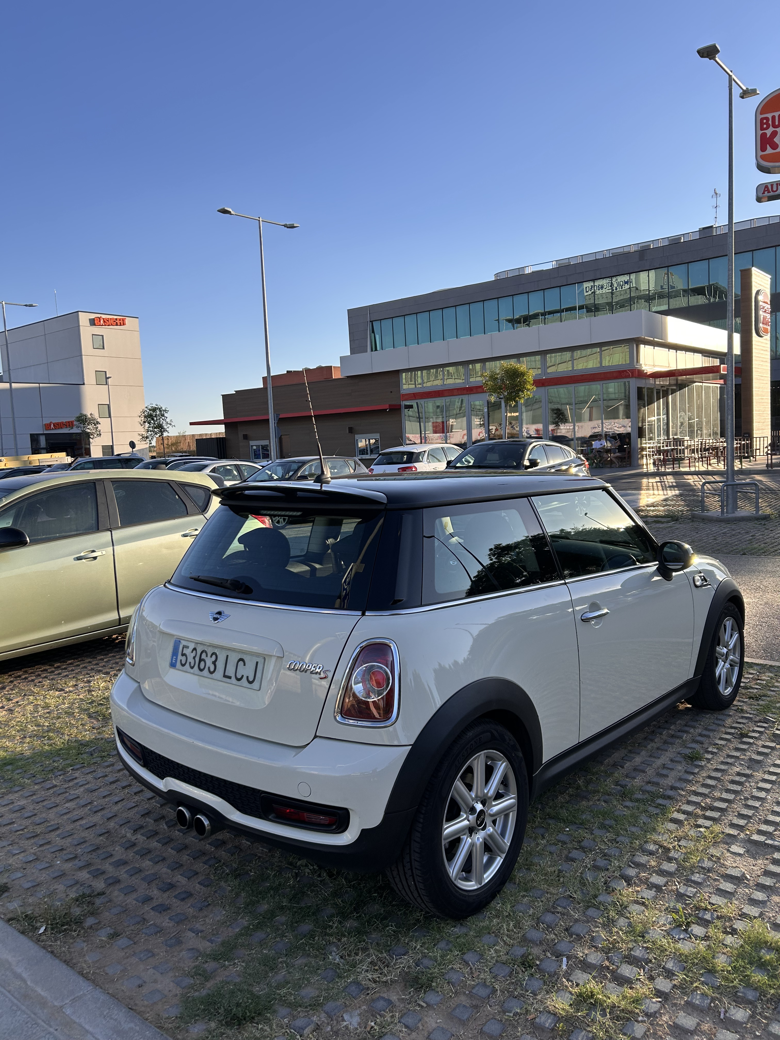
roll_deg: +3.3
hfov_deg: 53.1
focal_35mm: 26
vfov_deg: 67.3
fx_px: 781
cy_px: 520
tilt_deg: -3.8
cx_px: 390
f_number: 1.5
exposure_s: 1/1838
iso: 50
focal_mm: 5.7
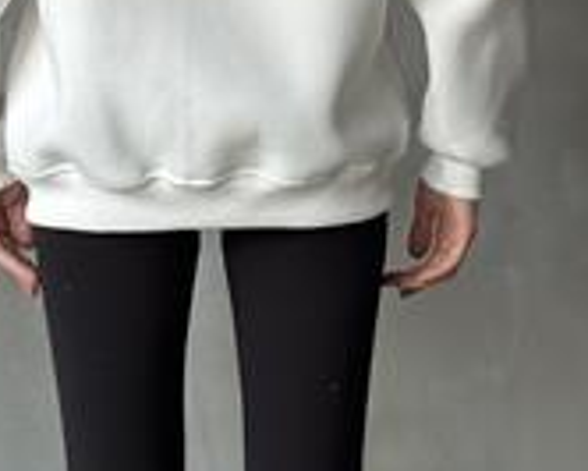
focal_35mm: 120
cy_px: -145
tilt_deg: +1.7
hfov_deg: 16.0
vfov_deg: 12.5
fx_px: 2090
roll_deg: -0.3
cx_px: 287
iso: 250
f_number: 1.78
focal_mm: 6.86
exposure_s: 1/60
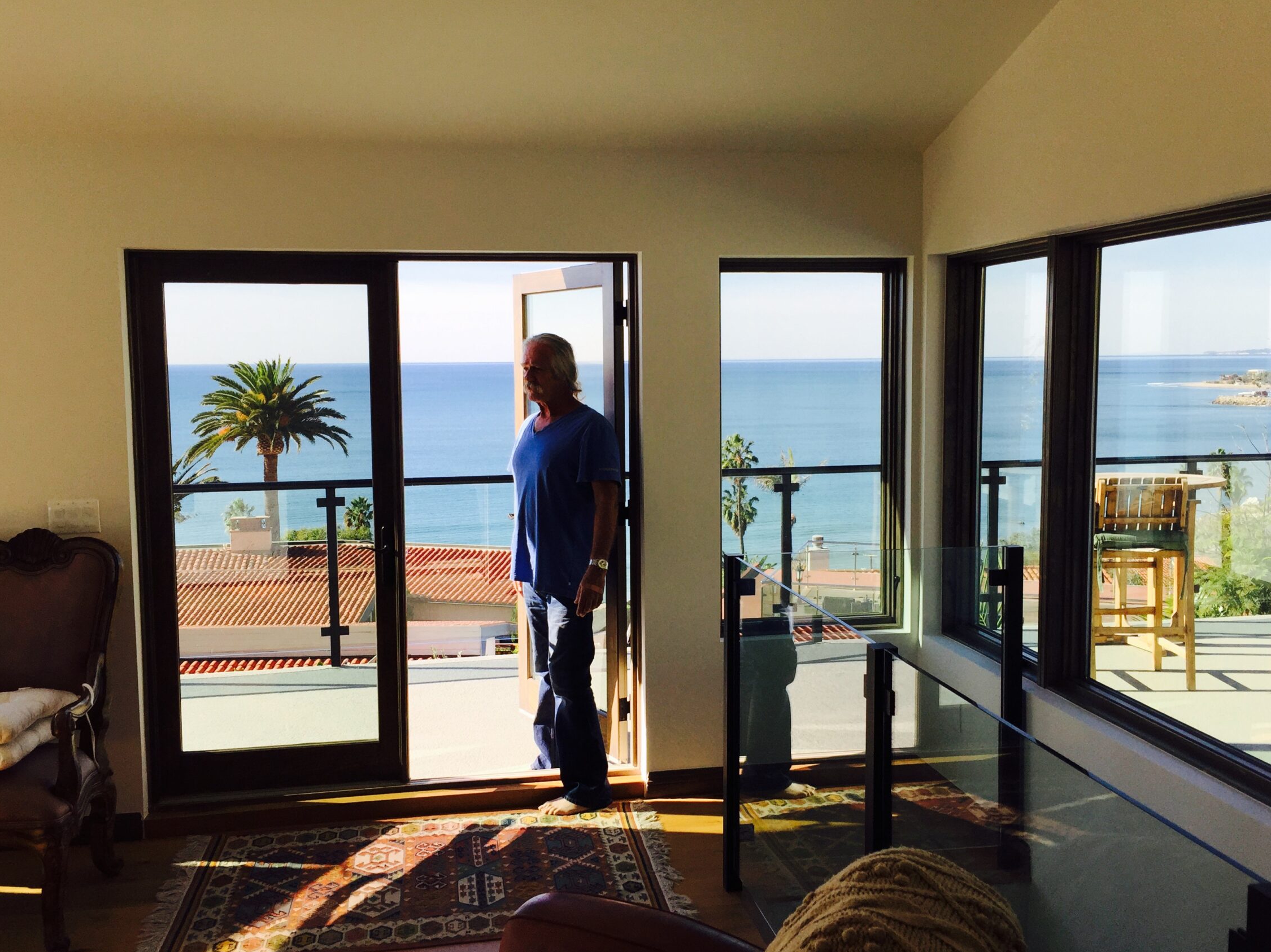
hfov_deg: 55.4
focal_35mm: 33
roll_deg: -0.1
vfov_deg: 42.9
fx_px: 1212
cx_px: 650
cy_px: 477
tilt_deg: -5.6
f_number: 2.2
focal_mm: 4.15
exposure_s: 1/1014
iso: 32
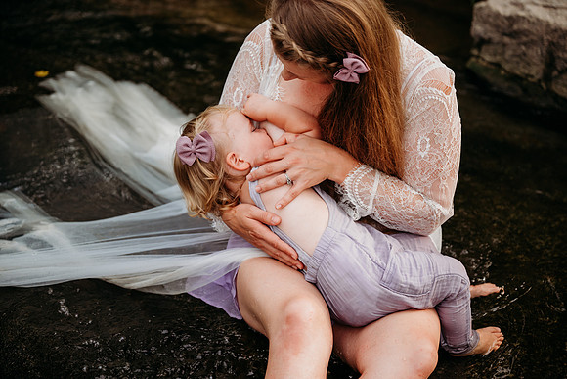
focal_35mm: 70
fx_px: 1103
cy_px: 190
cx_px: 284
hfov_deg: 28.8
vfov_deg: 19.5
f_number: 2.8
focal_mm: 70
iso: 500
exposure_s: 1/1000
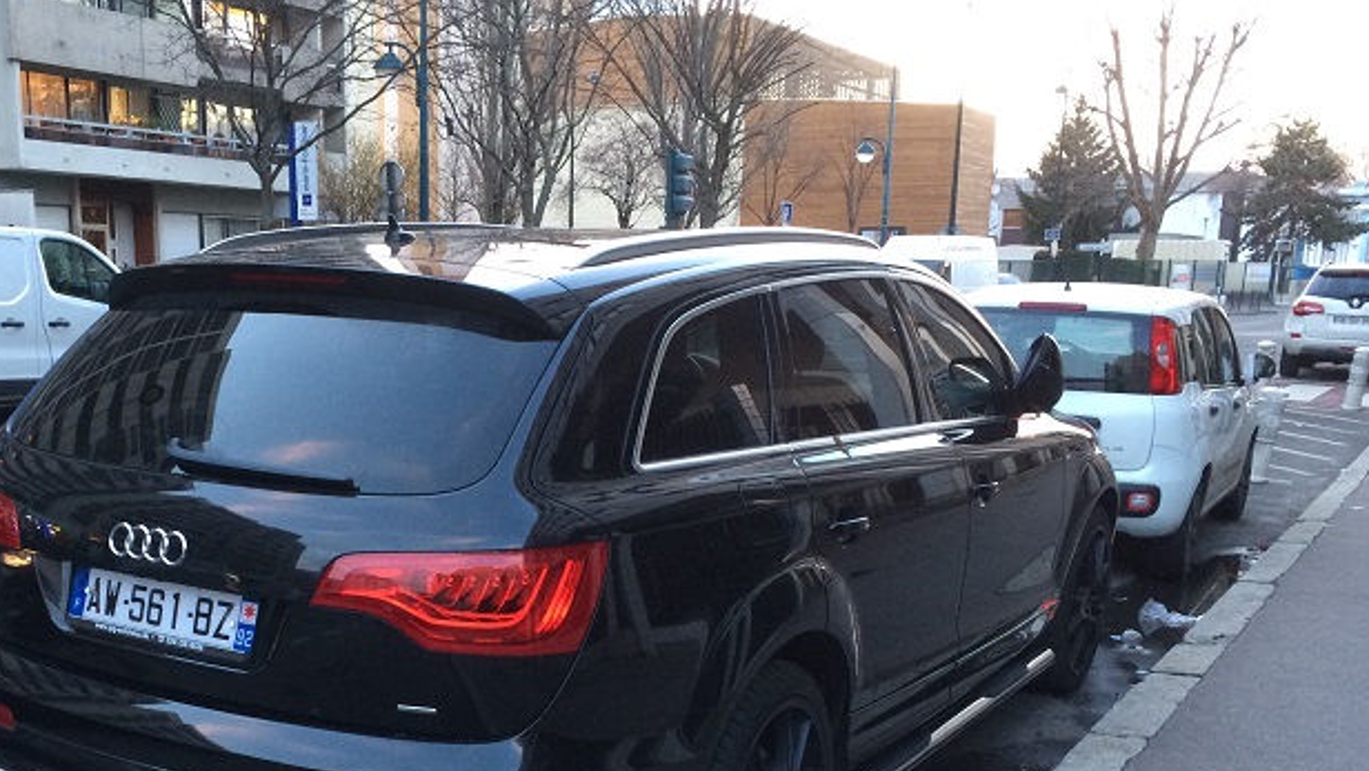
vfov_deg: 28.4
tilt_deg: -13.2
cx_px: 504
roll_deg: +1.8
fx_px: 1489
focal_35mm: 41
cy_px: 613
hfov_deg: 48.9
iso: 160
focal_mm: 4.15
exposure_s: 1/33
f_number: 2.2
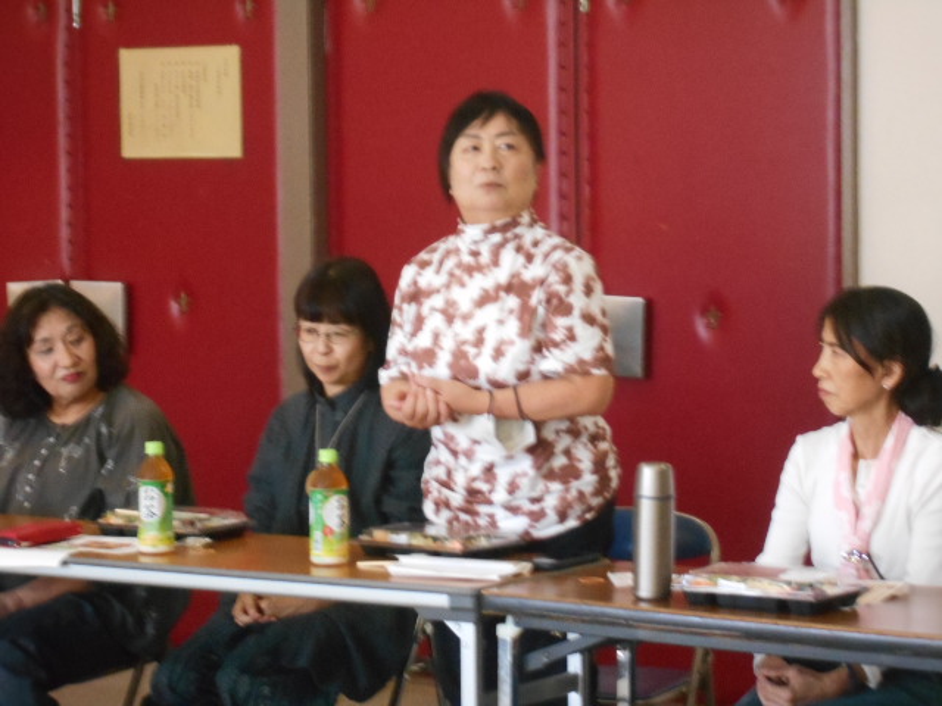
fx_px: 3538
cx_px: 471
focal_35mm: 130
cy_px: 353
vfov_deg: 11.4
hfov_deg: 15.2
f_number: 6.5
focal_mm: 23
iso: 800
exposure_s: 1/40
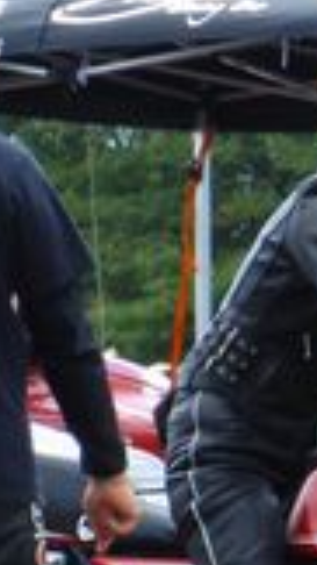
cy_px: 602
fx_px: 12371
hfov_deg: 1.5
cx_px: 474
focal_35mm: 827
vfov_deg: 2.6
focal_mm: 31.2
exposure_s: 1/400
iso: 160
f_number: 5.4
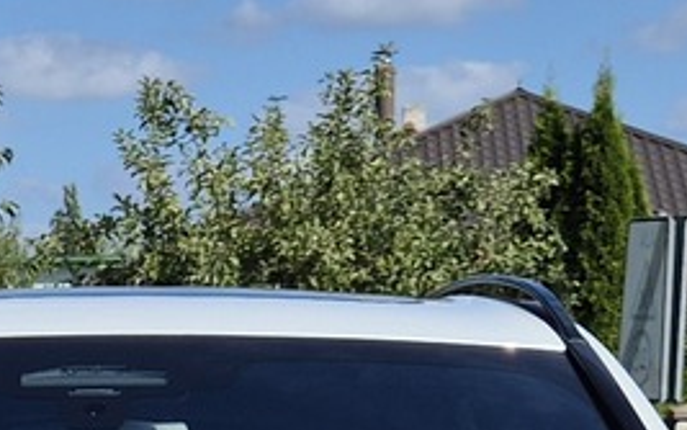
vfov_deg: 7.9
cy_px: 1254
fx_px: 2734
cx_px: 41
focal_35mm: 146
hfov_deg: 14.2
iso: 25
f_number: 1.8
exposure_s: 1/2808
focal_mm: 5.4
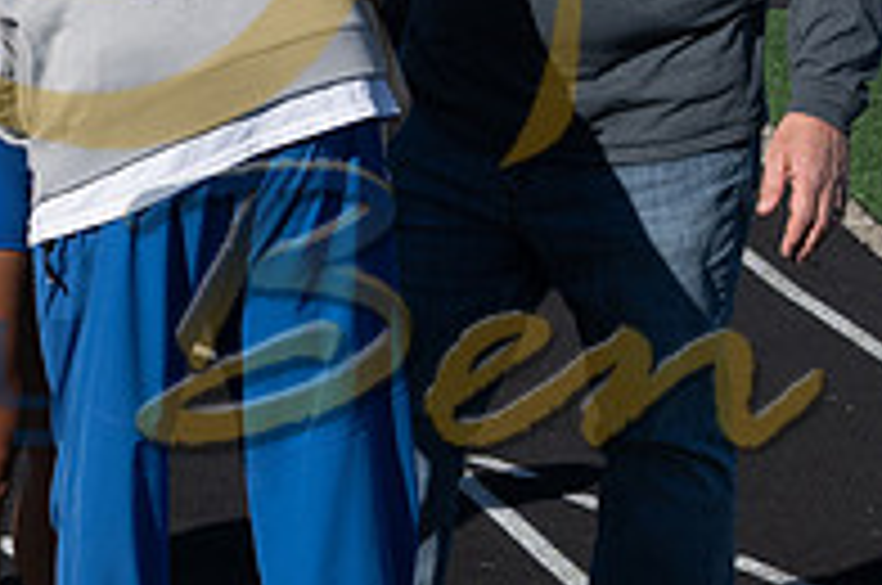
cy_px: -49
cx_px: -360
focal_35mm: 221
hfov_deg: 9.1
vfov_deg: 6.2
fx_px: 5406
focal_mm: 31
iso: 100
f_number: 8
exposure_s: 1/400
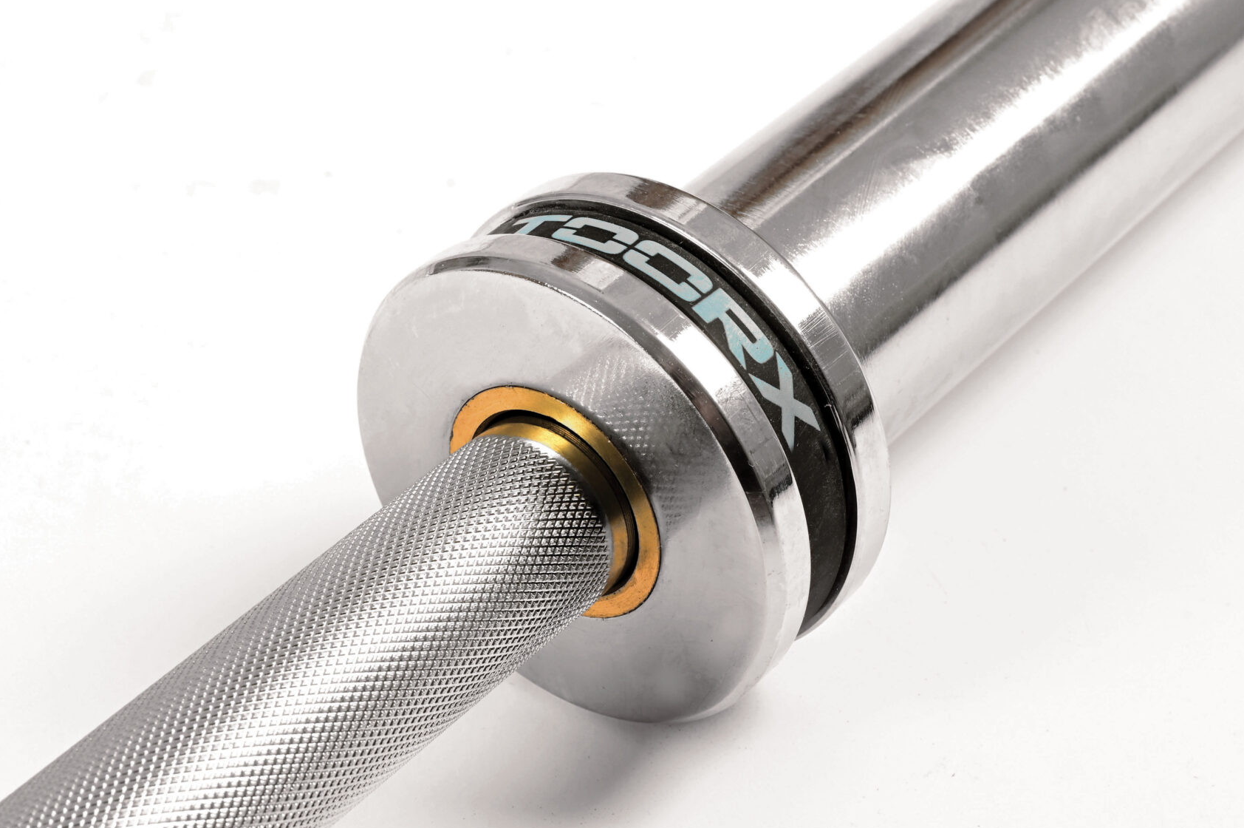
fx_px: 2624
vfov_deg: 17.9
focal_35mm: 76
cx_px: 418
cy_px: 574
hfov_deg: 26.5
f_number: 14
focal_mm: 50
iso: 160
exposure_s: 1/160
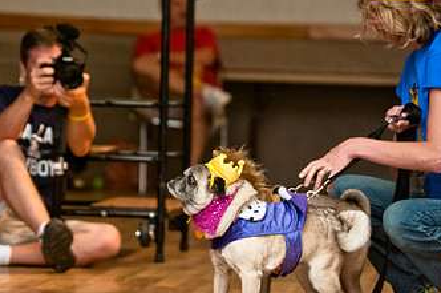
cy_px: 147
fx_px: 2947
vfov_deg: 5.7
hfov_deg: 8.5
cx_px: 118
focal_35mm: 241
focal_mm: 92
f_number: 2.8
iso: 200
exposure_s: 1/200
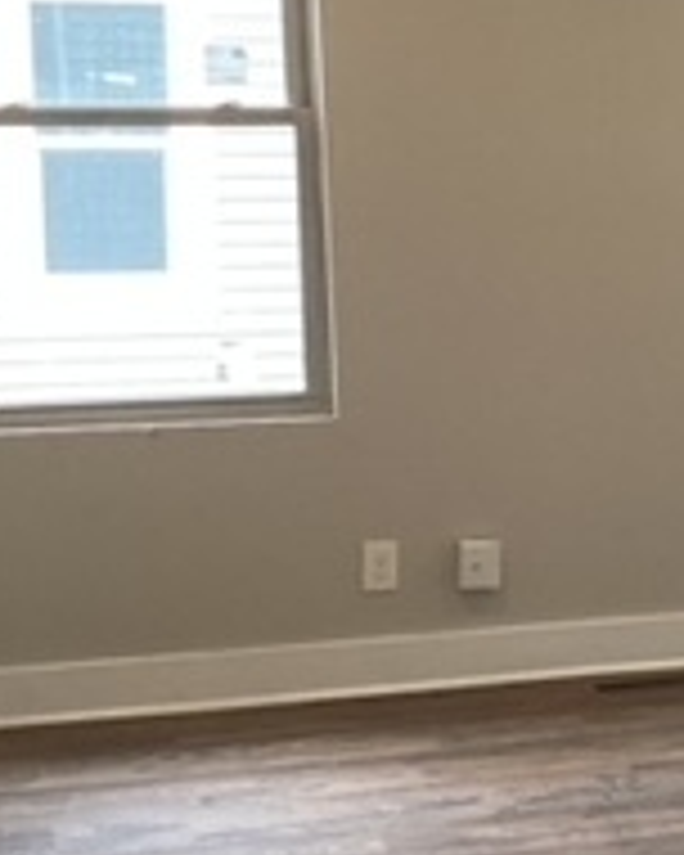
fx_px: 2581
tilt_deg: -3.9
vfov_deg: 18.8
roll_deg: -1.2
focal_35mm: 102
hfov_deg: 14.1
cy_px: 382
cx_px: 1053
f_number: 2.4
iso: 64
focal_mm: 3.3
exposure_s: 1/60
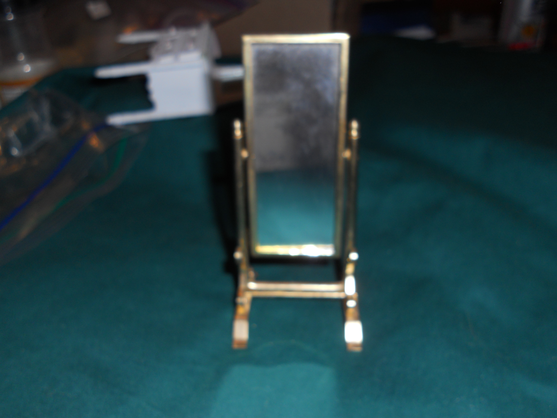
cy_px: 209
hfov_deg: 56.8
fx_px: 515
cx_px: 278
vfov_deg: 44.2
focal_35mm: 32
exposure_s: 1/25
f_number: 8.8
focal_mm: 5.8
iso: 80
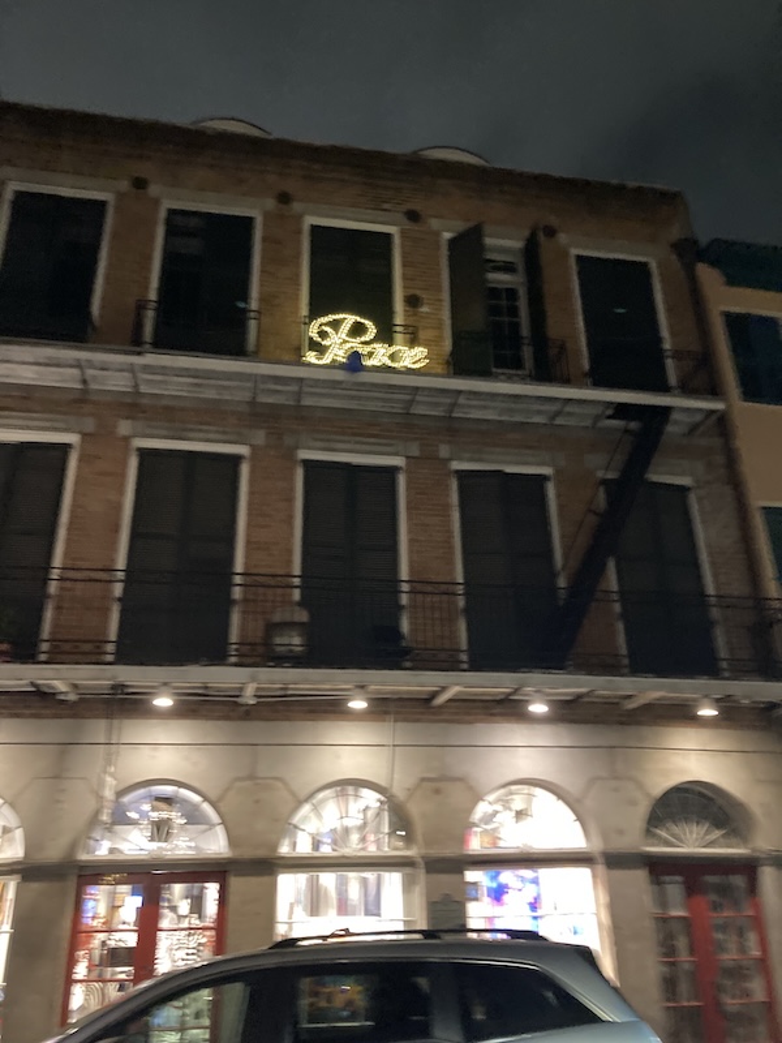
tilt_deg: +28.8
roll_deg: +0.6
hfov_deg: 49.7
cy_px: 522
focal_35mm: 28
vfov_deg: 63.4
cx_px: 391
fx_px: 843
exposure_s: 1/24
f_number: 1.8
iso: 640
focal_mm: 3.99
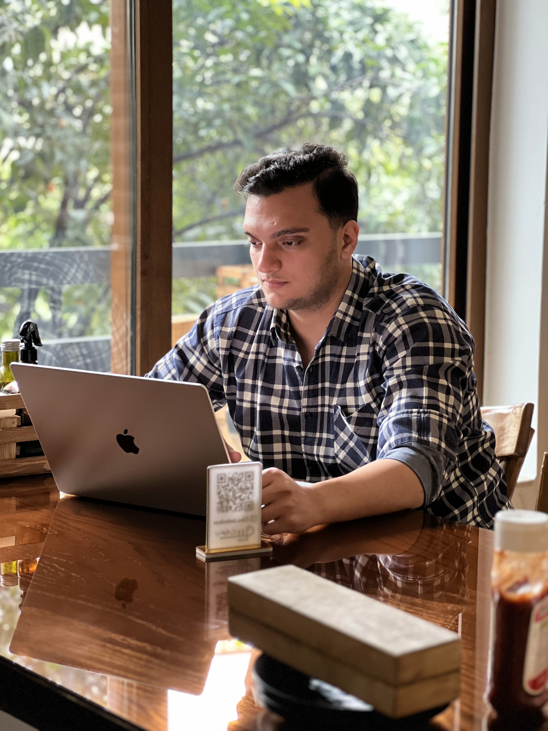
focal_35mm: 77
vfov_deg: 25.3
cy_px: 366
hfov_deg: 19.1
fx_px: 1625
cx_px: 274
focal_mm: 9
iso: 250
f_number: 2.8
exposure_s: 1/33
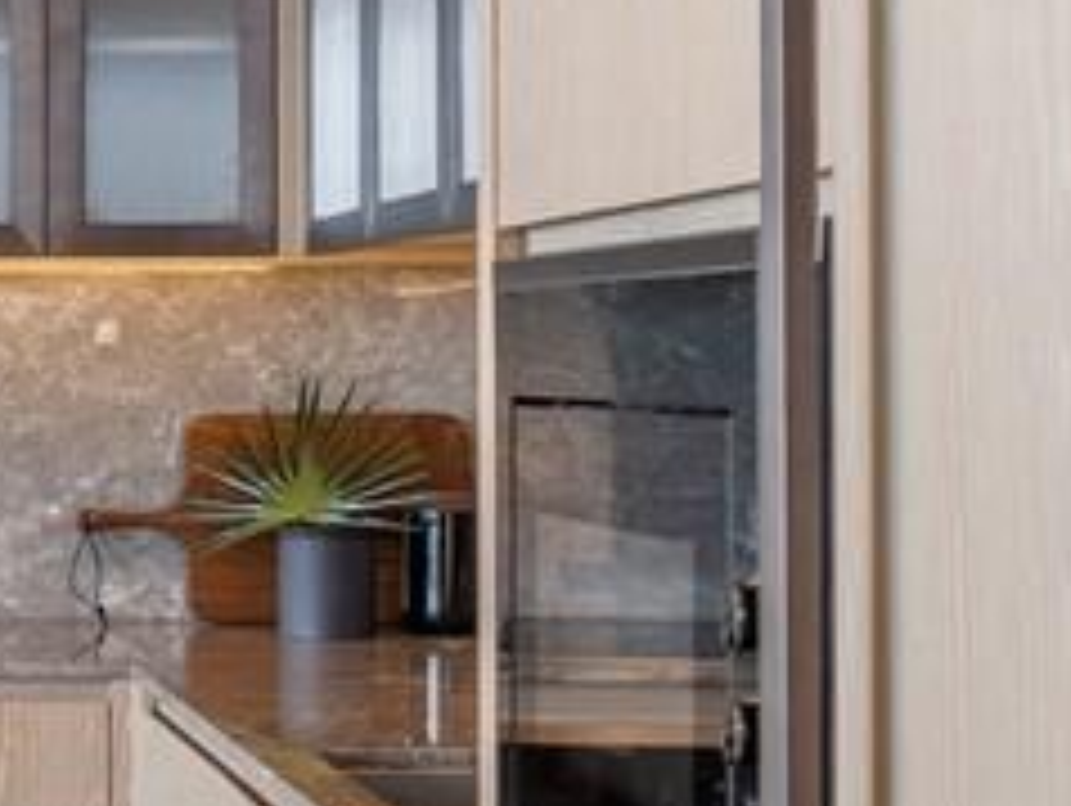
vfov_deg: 15.8
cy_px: 369
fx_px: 2911
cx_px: -466
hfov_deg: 18.7
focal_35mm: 94
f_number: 4
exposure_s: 1/200
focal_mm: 7
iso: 200
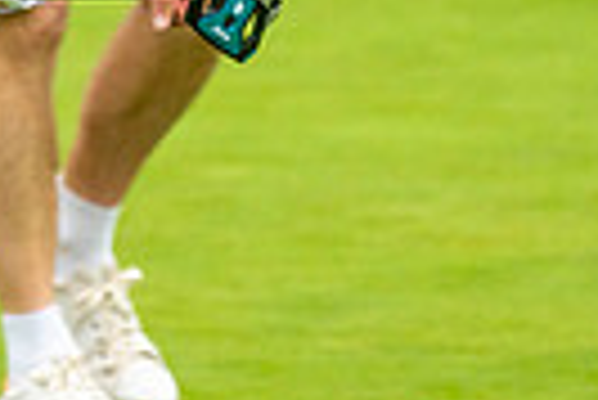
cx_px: -306
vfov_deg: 1.1
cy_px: -429
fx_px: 21684
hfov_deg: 1.6
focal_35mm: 1304
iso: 800
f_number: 4
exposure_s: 1/1600
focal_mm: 300
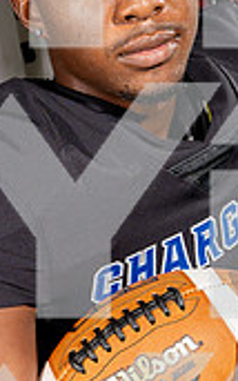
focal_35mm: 97
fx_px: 1006
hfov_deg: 13.5
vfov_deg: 21.4
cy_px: 202
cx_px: 167
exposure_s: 1/250
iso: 200
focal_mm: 28
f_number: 7.1
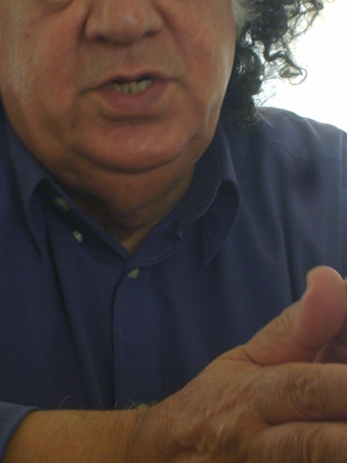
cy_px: 181
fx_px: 1589
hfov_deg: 12.5
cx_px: 161
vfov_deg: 16.5
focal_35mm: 119
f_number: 4.6
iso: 139
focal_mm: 15.5
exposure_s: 1/8
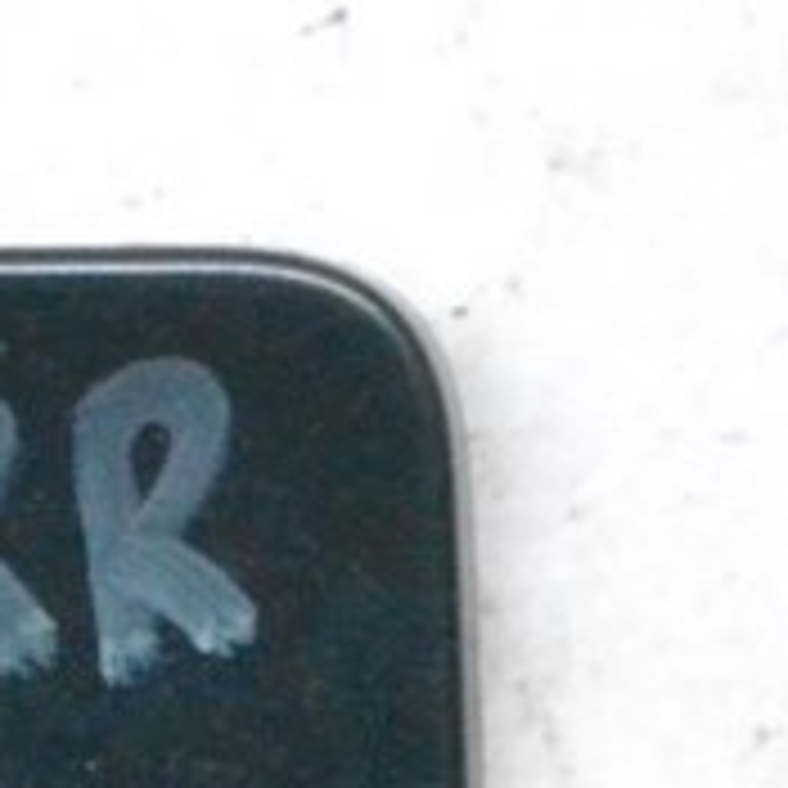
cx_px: -108
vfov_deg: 4.3
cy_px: 957
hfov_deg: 4.3
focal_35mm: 410
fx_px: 10572
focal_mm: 55
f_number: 10
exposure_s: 1/125
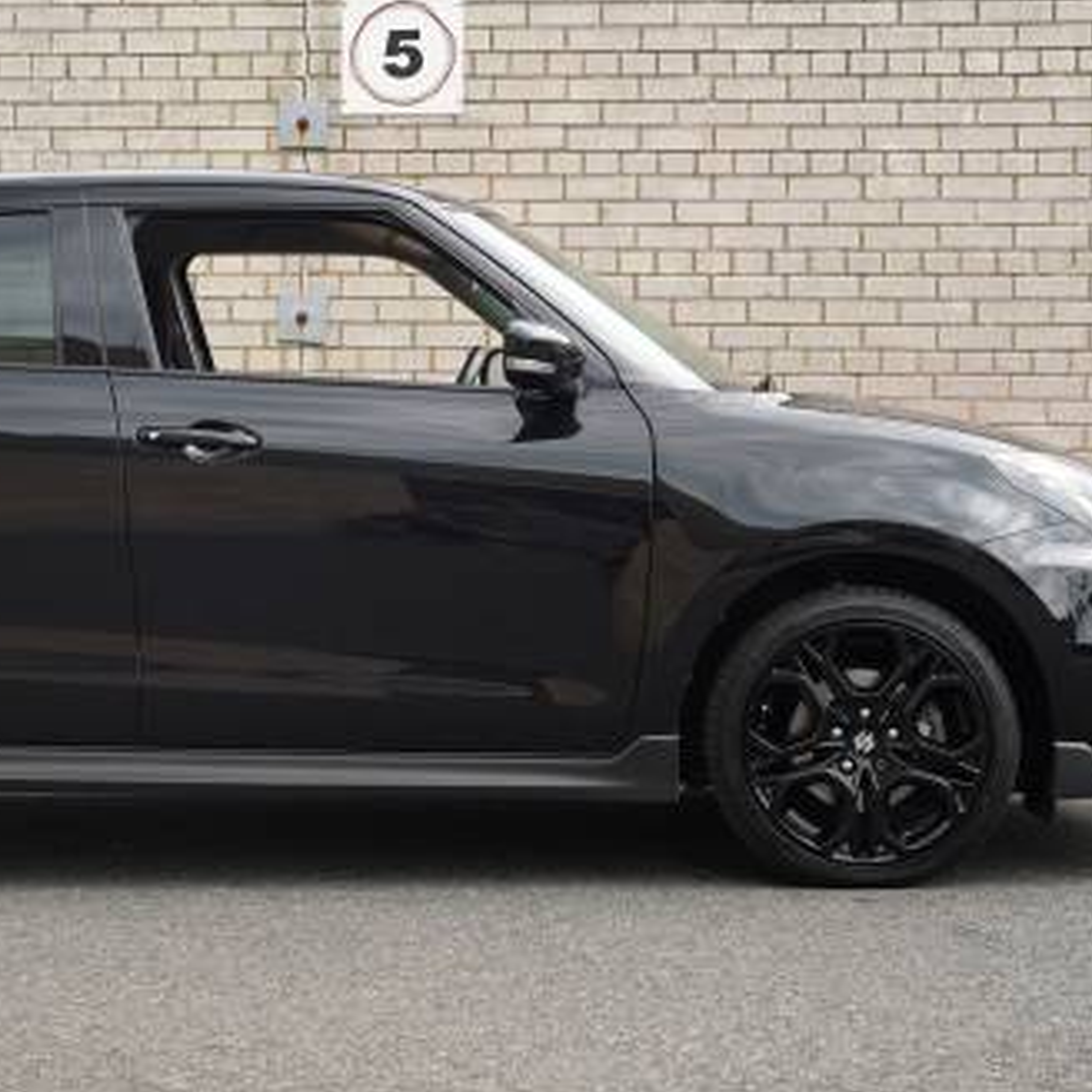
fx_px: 2819
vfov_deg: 21.9
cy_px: 456
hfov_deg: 21.8
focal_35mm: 79
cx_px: 320
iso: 125
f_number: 4
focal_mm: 47.6
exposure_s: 1/160
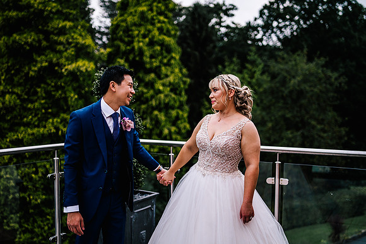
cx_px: 183
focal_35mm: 37
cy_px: 122
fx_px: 379
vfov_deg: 35.8
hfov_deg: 51.6
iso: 125
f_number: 1.4
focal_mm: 35
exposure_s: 1/250
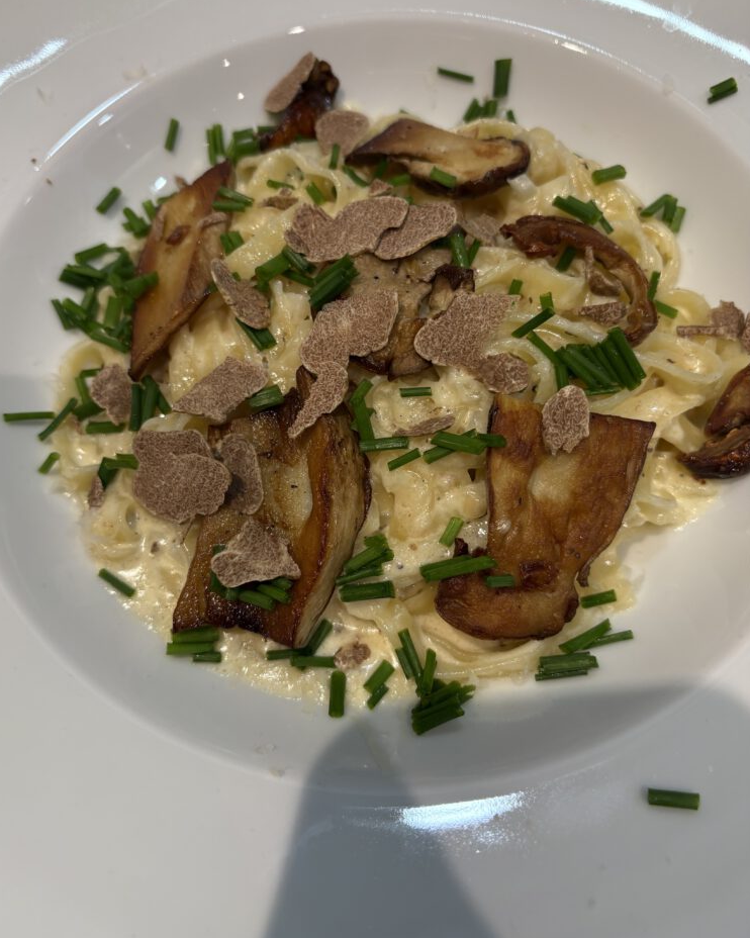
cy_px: 463
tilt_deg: -65.8
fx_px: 777
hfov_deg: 51.5
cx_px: 366
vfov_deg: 62.2
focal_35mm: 28
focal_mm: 5.96
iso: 100
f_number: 1.6
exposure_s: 1/100
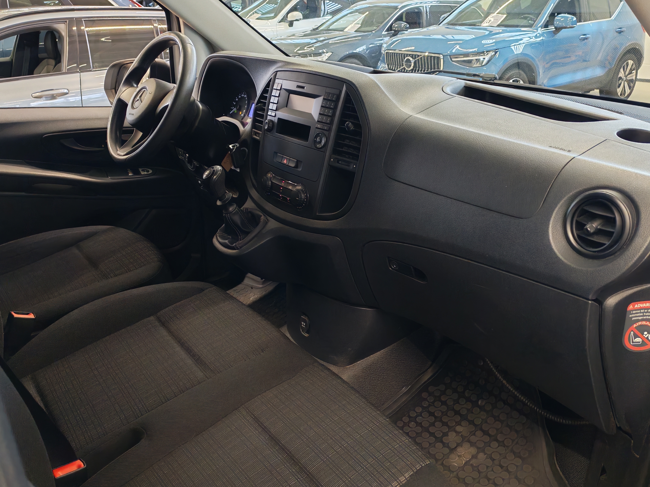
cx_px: 325
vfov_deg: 45.4
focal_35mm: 31
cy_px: 244
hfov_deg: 58.4
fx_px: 582
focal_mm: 6.12
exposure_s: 1/100
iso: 1250
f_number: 1.9
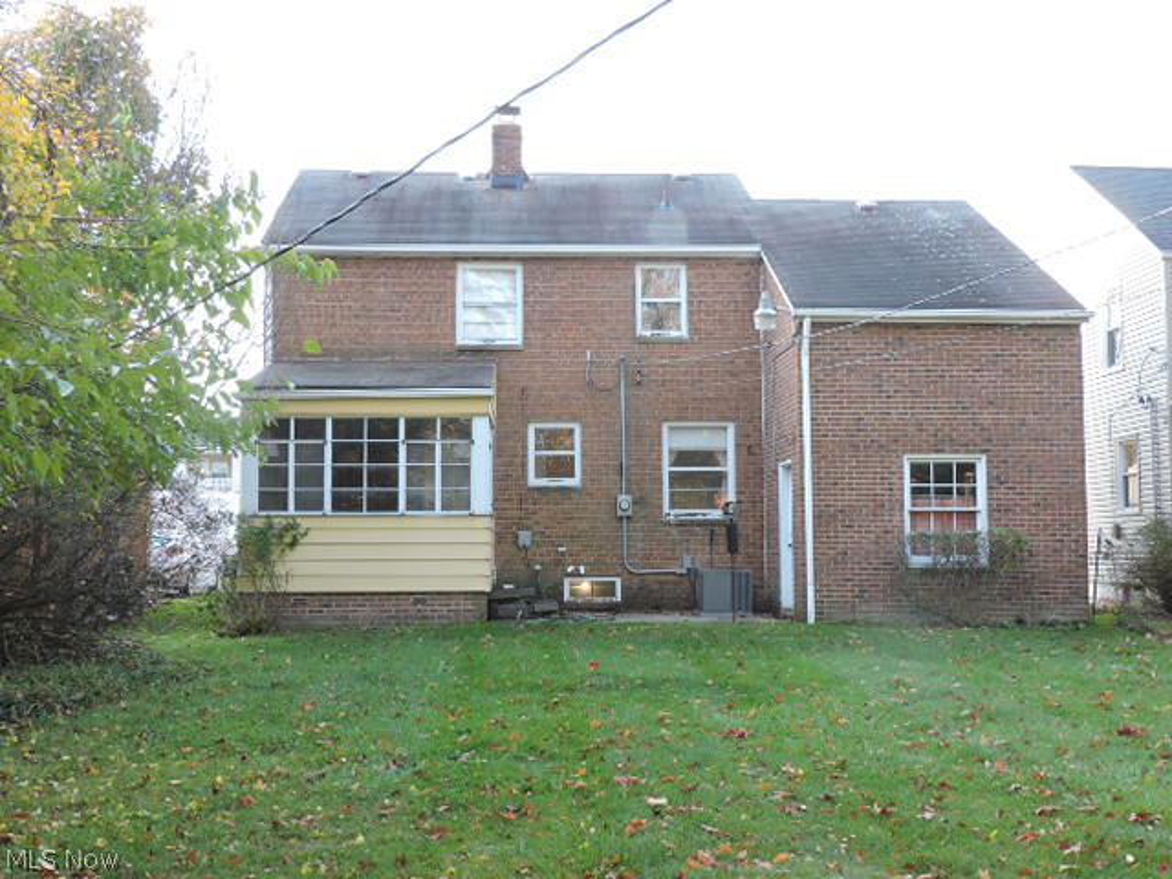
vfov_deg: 36.0
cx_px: 586
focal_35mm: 40
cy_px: 440
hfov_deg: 46.8
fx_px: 1354
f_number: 3.3
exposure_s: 1/50
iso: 100
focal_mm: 7.1
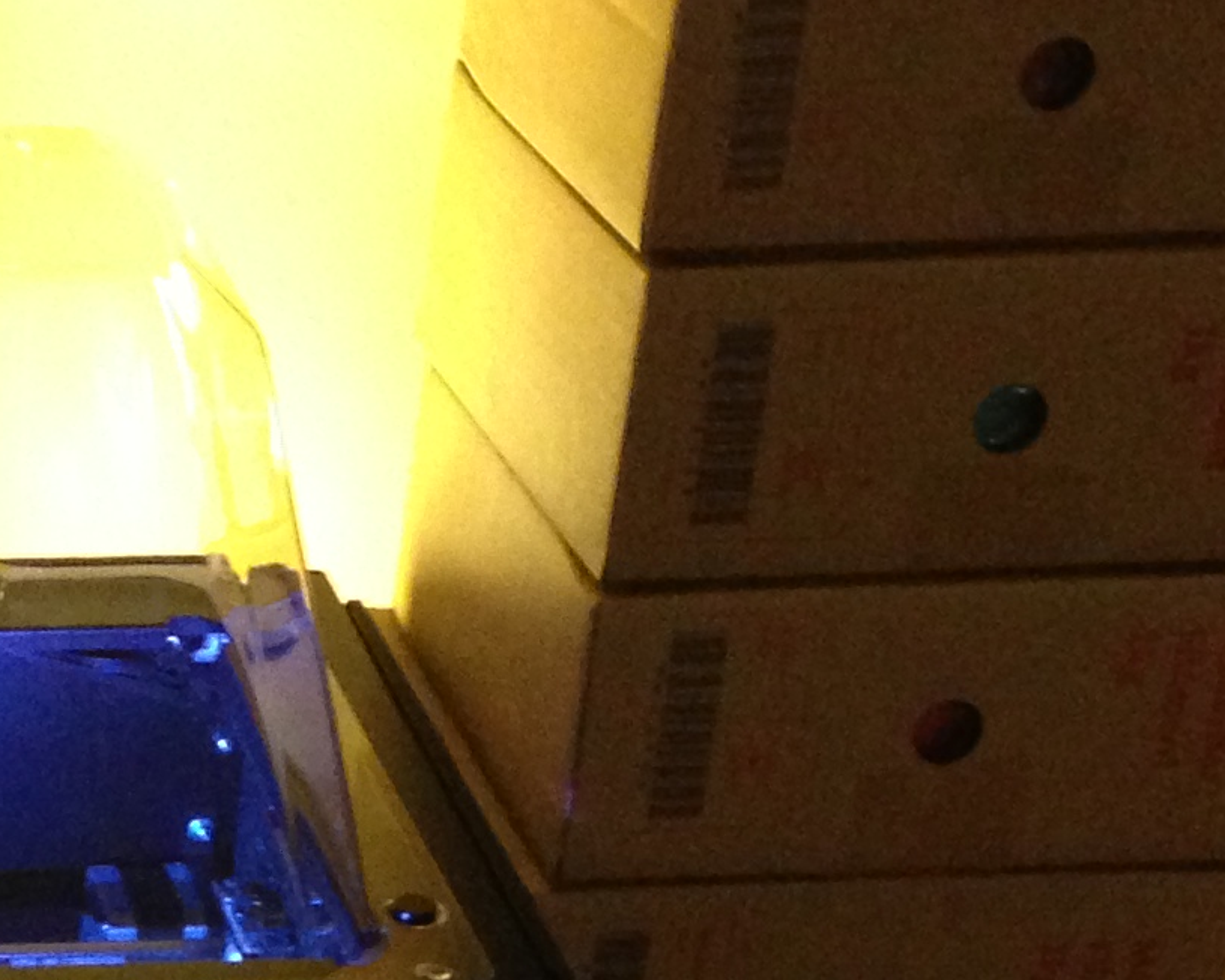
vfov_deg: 11.6
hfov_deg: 14.3
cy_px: 1353
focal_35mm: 129
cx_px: -406
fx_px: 4677
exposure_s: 1/20
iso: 400
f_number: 2.4
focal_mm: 4.13
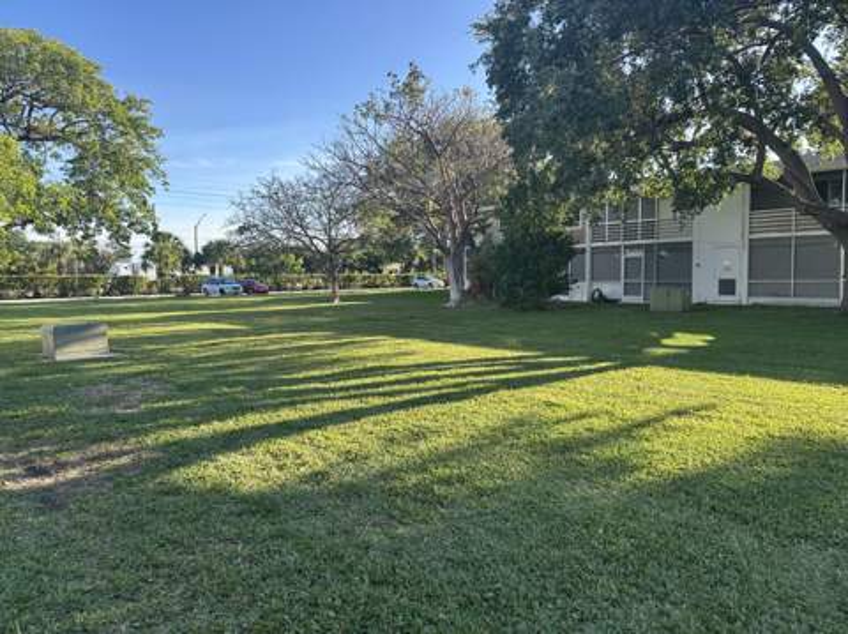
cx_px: 424
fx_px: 587
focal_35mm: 24
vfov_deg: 56.7
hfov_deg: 71.7
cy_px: 317
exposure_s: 1/1072
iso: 80
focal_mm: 6.86
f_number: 1.78
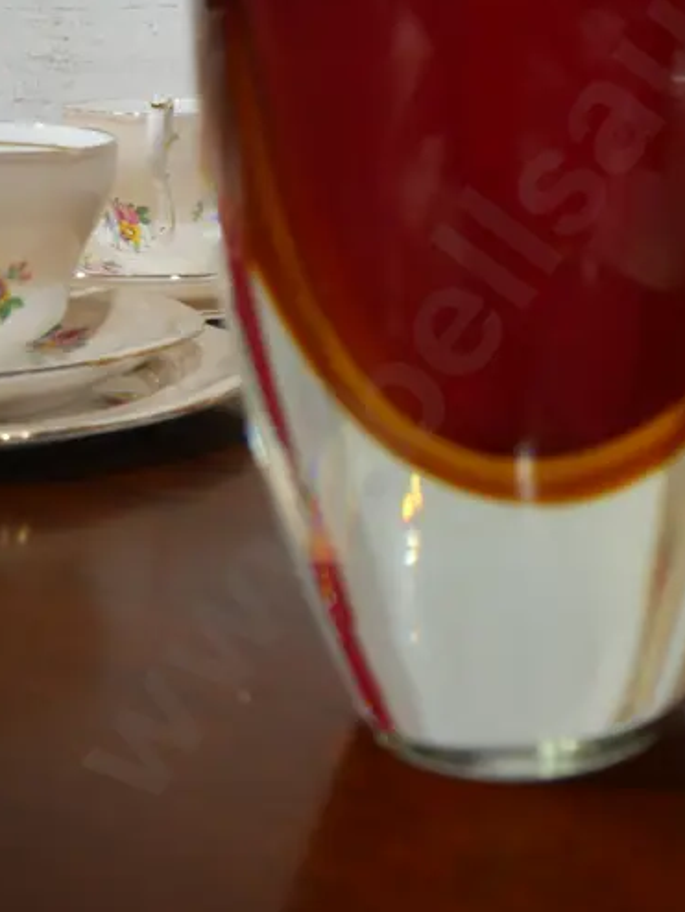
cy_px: 35
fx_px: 1529
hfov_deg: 24.2
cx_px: 677
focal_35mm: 58
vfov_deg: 31.2
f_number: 3.5
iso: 250
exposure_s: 1/60
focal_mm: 14
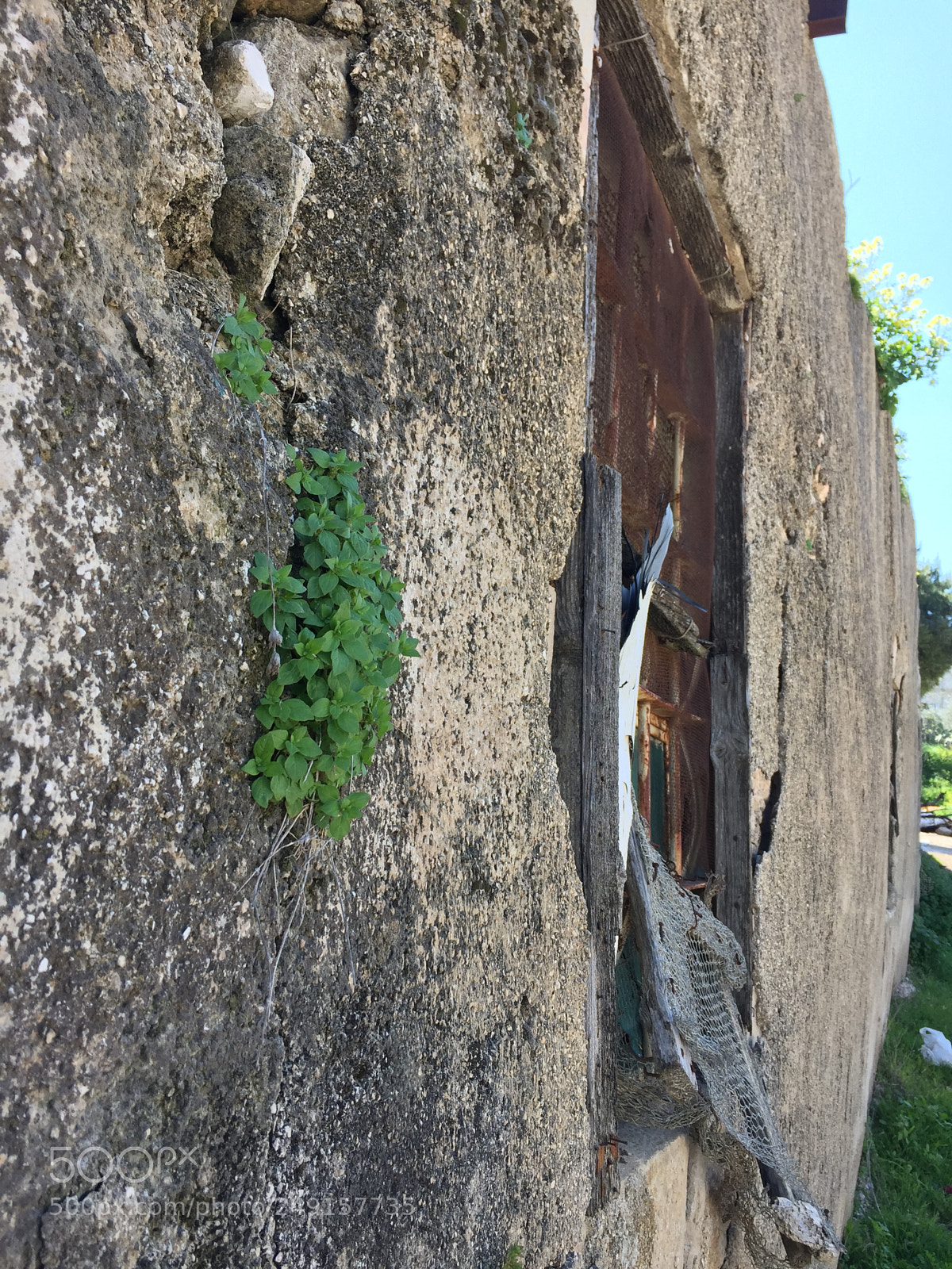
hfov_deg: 48.2
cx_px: 476
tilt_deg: +12.8
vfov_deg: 61.7
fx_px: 1063
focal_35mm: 29
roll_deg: -5.3
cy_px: 634
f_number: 2.2
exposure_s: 1/373
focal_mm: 4.15
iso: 32
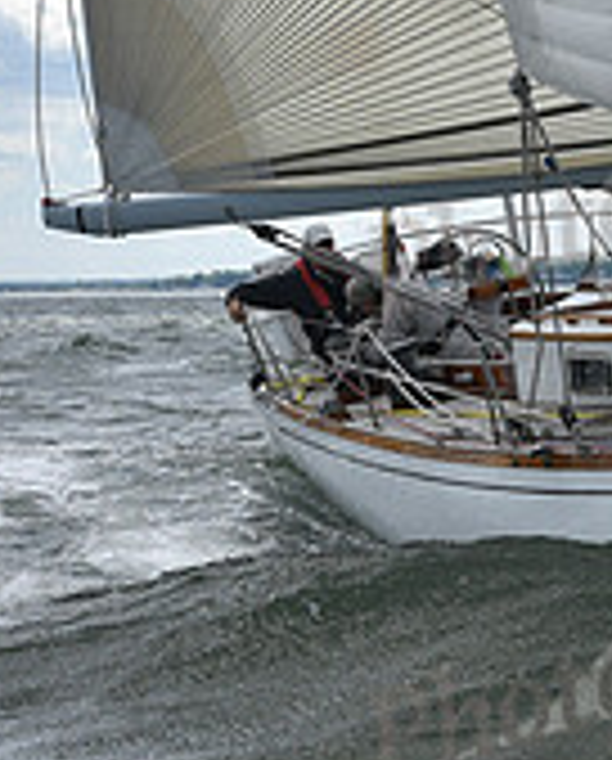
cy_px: 367
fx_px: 5076
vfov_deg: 8.6
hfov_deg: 6.7
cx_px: 1238
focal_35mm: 225
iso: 320
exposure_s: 1/1250
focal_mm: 70
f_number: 8
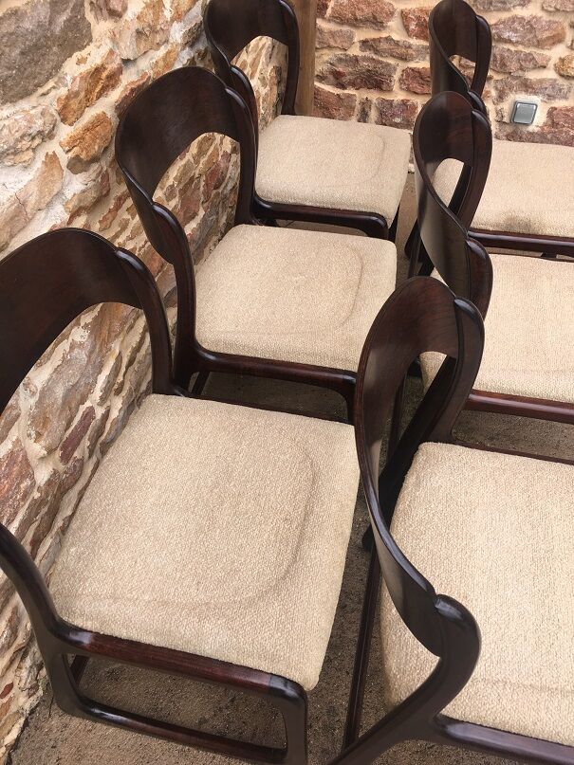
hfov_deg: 48.2
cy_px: 382
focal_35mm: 29
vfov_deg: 61.7
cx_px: 287
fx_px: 641
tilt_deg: -47.9
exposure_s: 1/103
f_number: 2.2
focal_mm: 4.15
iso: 25
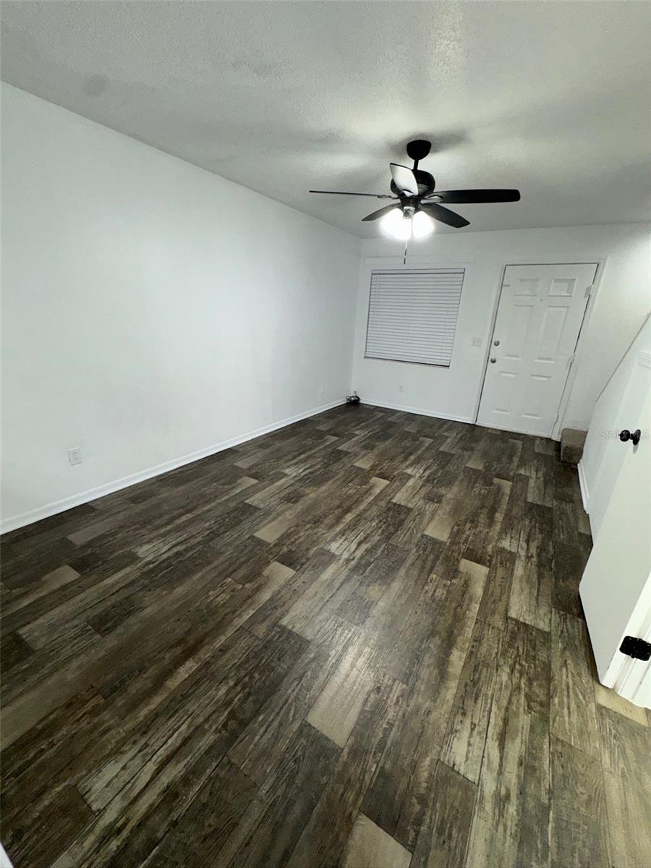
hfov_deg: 85.7
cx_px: 326
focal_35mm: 14
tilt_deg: -19.4
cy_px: 434
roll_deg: -2.4
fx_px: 351
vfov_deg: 102.1
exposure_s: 1/104
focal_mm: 2.22
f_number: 2.2
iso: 80
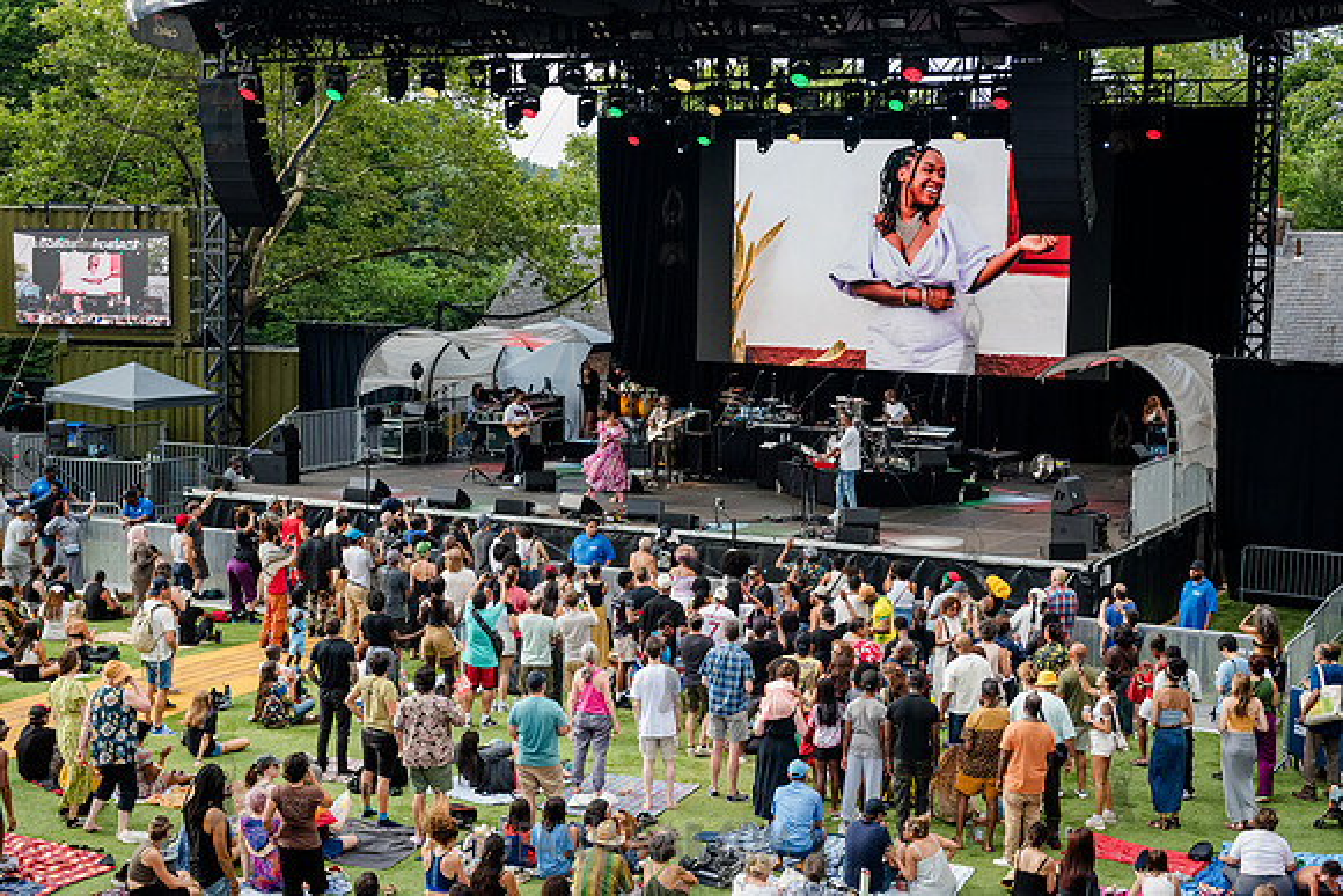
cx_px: 672
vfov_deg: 24.6
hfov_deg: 36.2
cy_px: 448
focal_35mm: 55
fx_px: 2052
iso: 2000
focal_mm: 55
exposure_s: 1/1000
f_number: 4.5
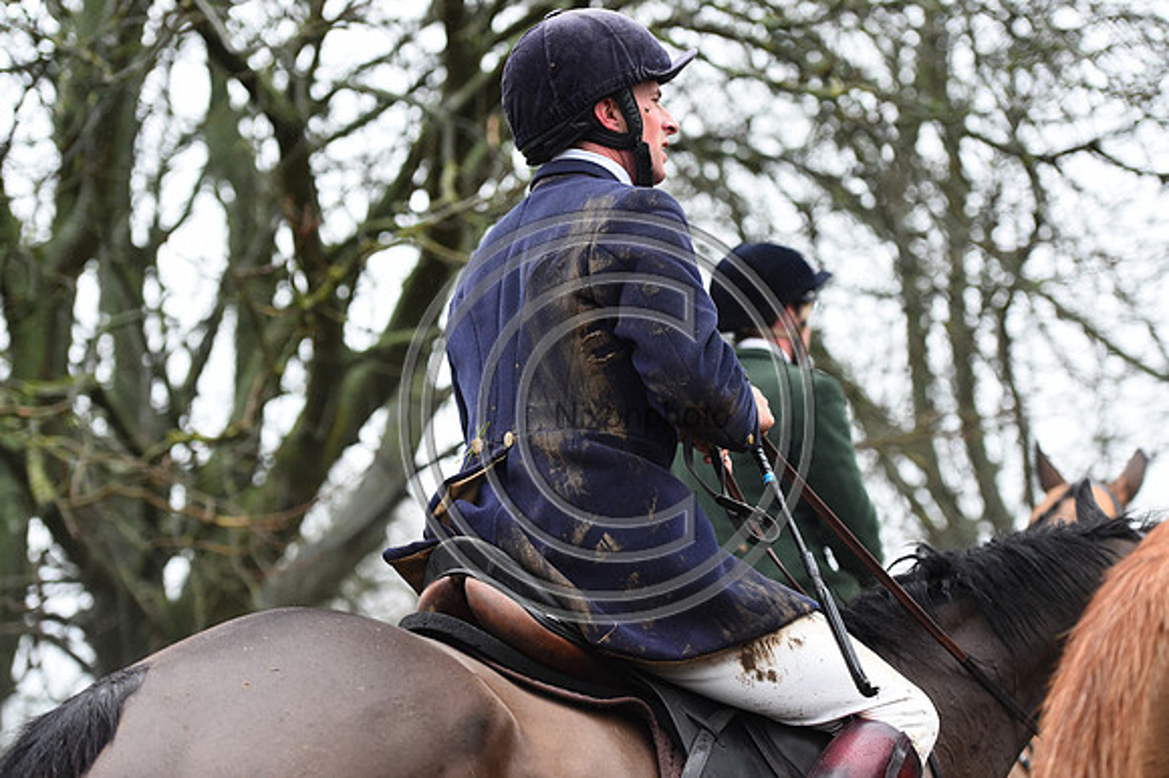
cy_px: 389
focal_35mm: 86
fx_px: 2791
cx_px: 584
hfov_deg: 23.7
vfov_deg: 15.9
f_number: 3.2
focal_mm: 86
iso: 2500
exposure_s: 1/1250
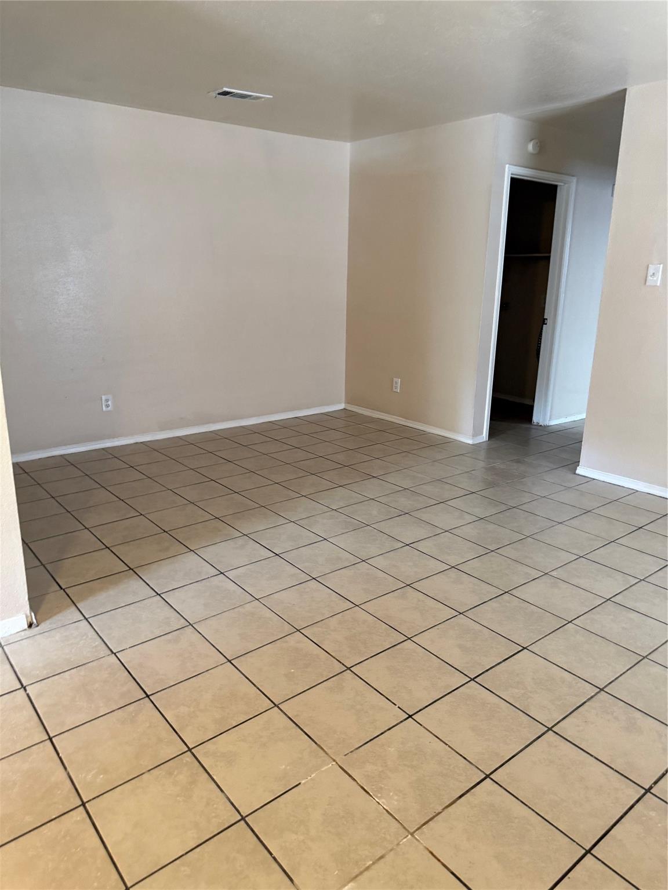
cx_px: 334
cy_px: 445
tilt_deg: -11.2
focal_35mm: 24
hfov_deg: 56.8
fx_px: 618
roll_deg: -0.8
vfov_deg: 71.6
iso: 400
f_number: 1.78
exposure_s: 1/60
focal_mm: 6.76
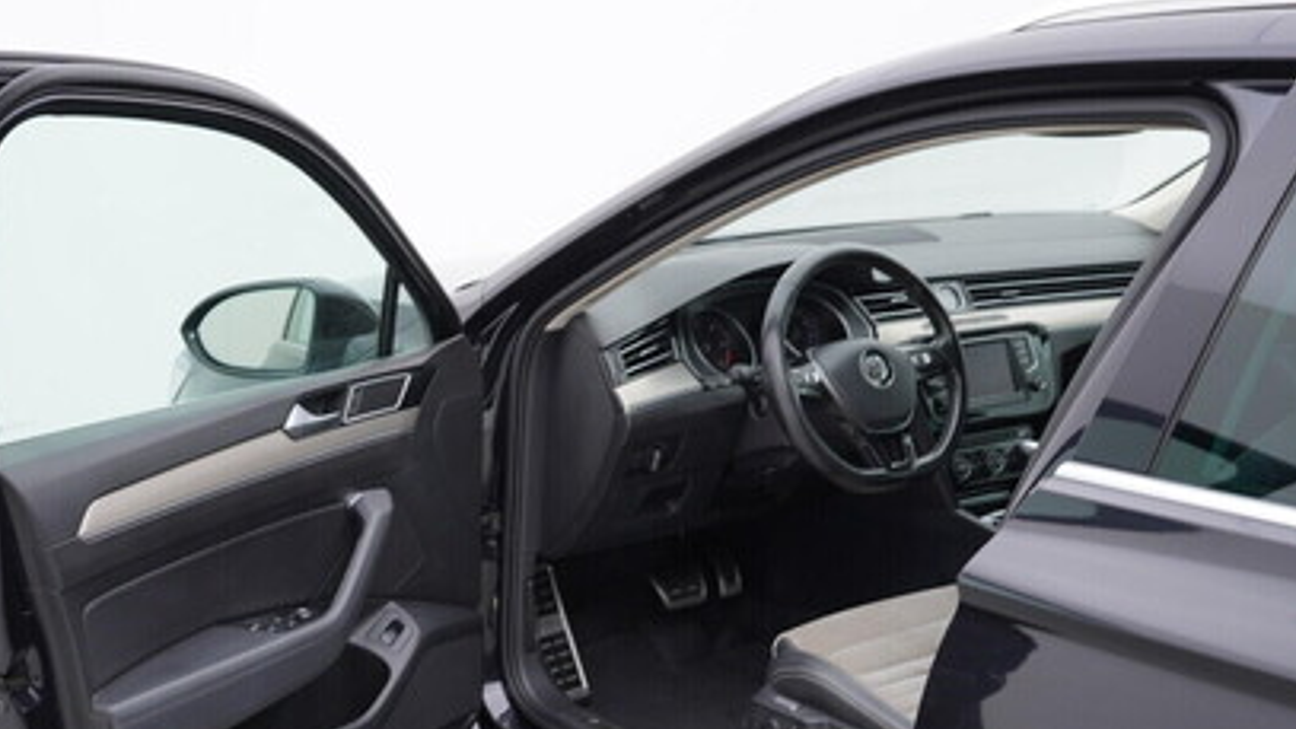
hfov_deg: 40.1
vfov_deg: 23.2
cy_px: 571
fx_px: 1753
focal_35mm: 51
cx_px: 430
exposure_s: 1/50
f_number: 3.2
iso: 125
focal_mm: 24
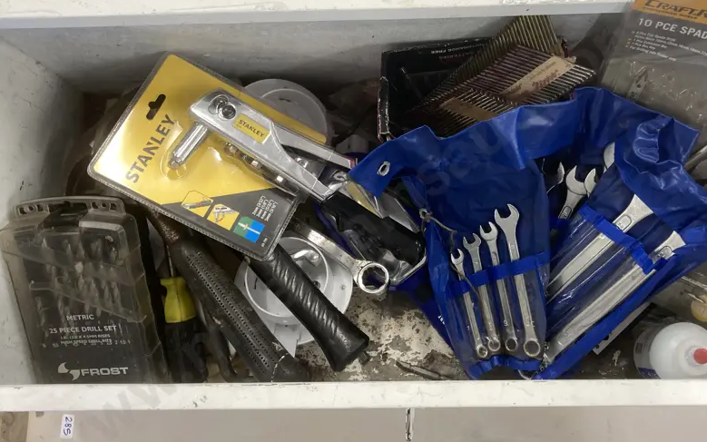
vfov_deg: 32.7
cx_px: 423
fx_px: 752
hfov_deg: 50.1
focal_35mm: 39
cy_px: 185
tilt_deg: -75.0
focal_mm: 3.99
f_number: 1.8
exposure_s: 1/50
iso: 80
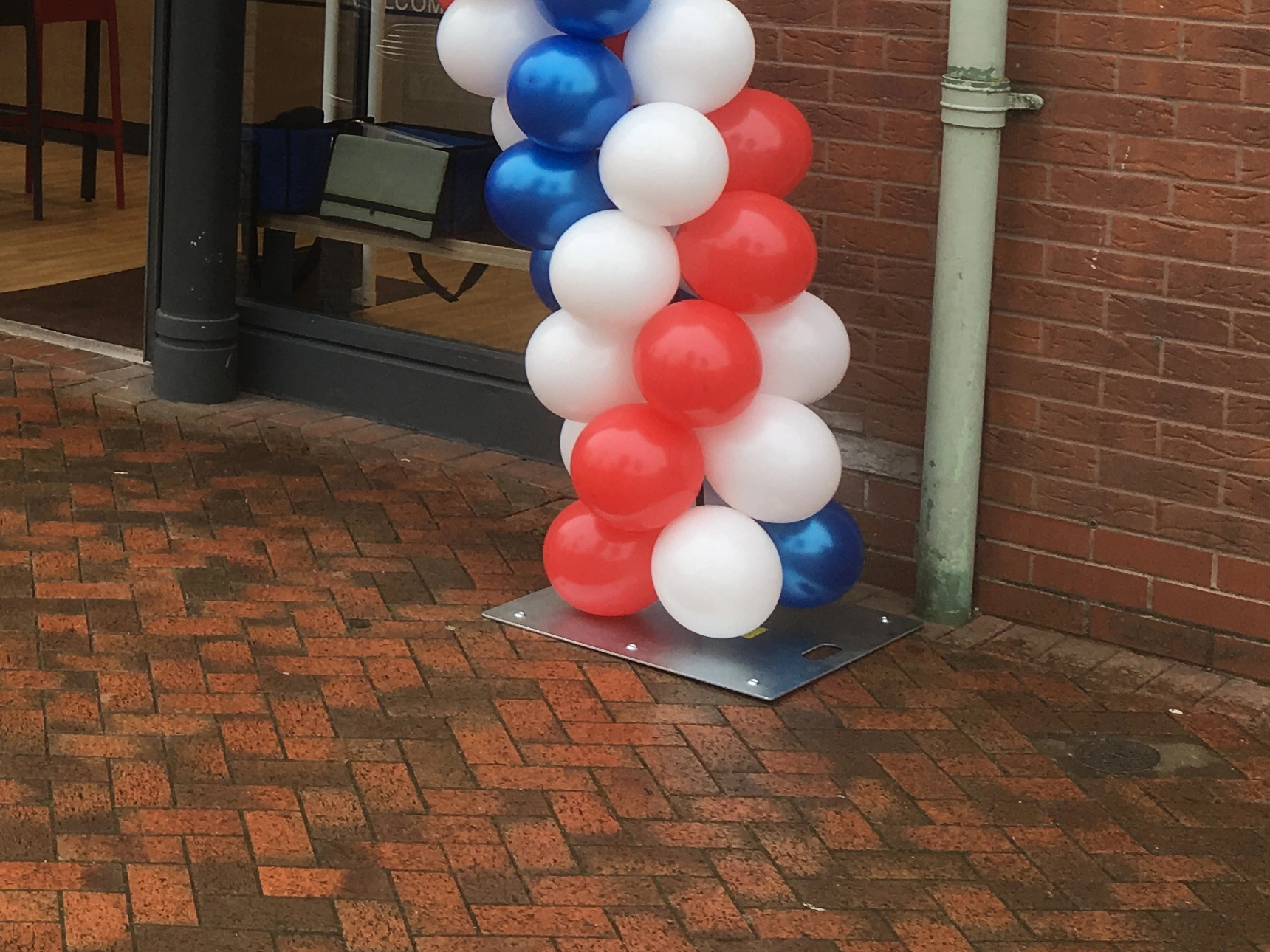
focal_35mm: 68
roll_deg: -1.7
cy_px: -30
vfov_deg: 20.8
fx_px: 2495
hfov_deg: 26.9
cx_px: -17
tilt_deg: -3.6
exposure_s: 1/198
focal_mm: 4.15
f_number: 2.2
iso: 25
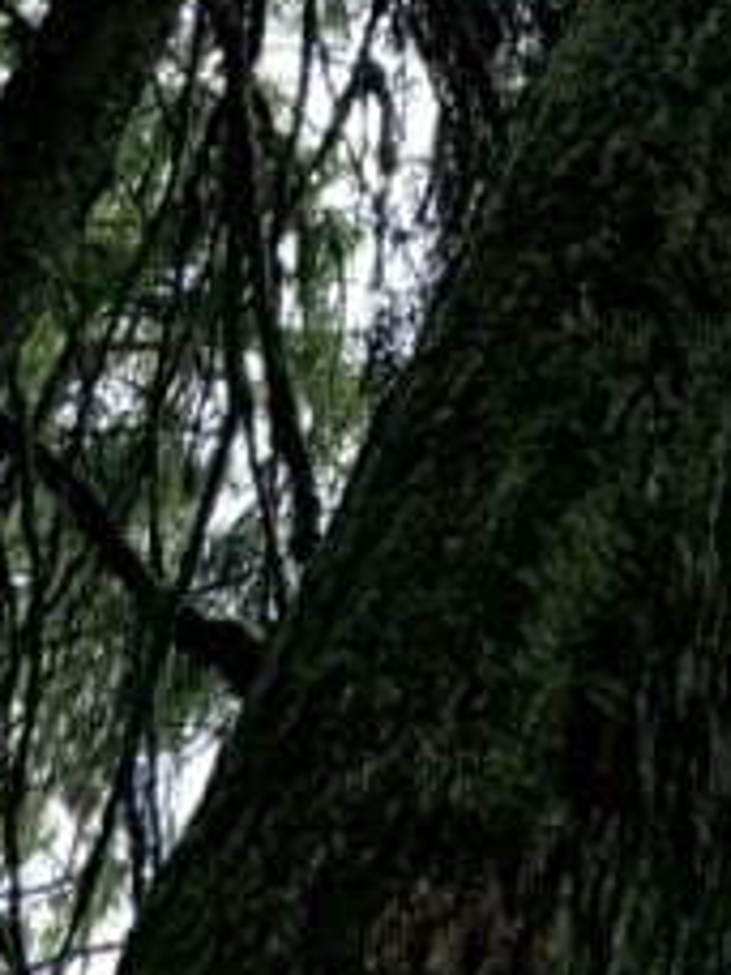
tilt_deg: +57.4
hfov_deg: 19.5
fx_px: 1774
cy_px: -954
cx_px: 1167
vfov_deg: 19.1
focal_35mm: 63
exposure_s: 1/171
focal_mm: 2.22
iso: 40
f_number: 2.2
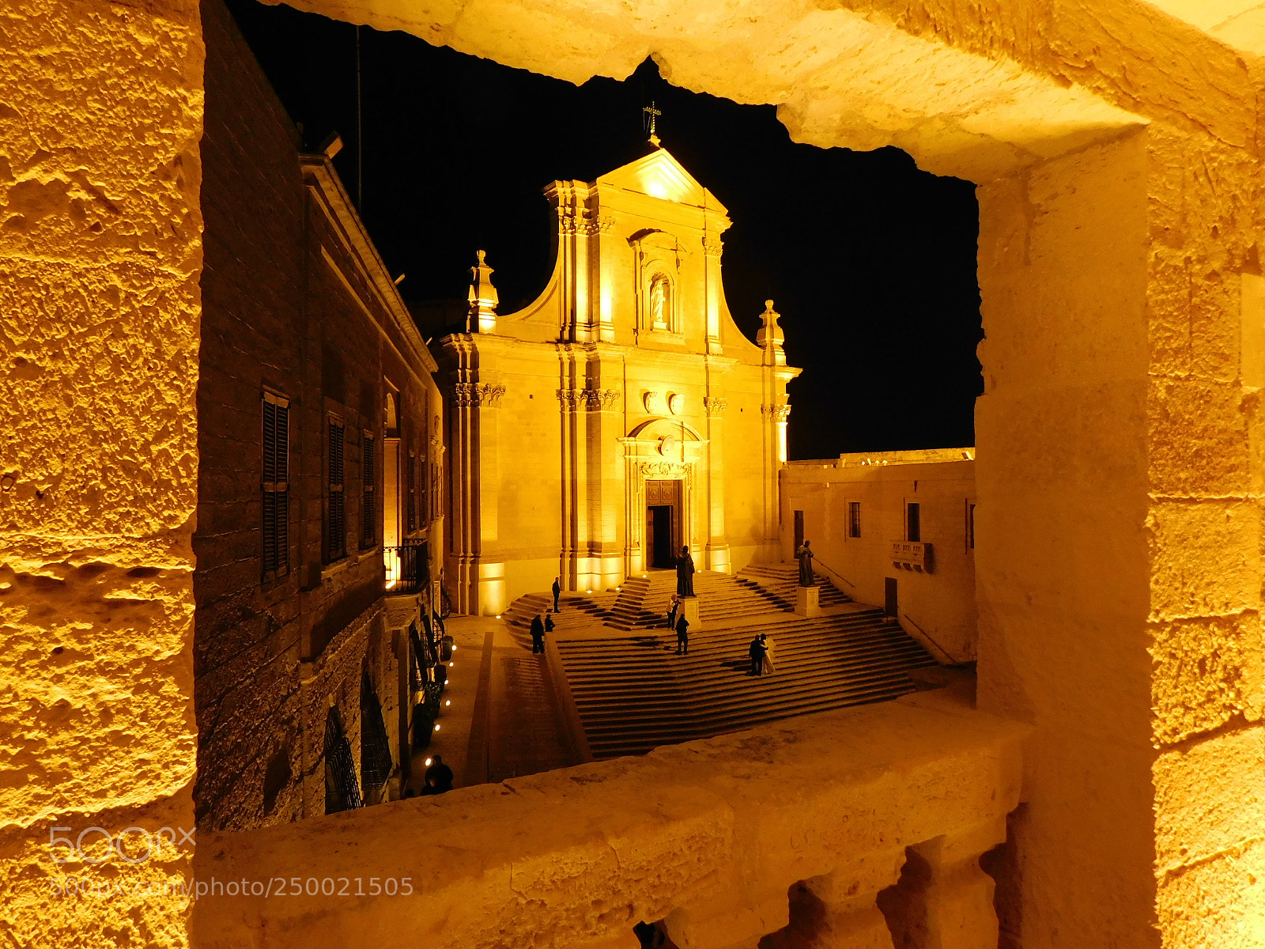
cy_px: 474
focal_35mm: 23
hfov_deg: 73.9
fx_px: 841
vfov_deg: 58.9
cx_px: 632
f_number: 3
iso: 400
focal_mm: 4
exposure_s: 1/10
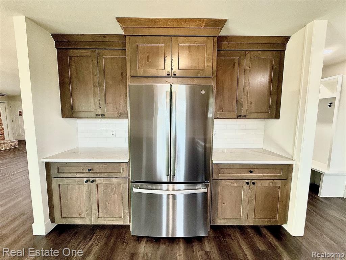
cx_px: 173
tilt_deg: -5.8
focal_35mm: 14
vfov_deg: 85.7
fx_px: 140
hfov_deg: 102.1
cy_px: 130
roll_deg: -0.2
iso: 320
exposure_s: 1/120
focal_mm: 2.22
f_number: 2.2
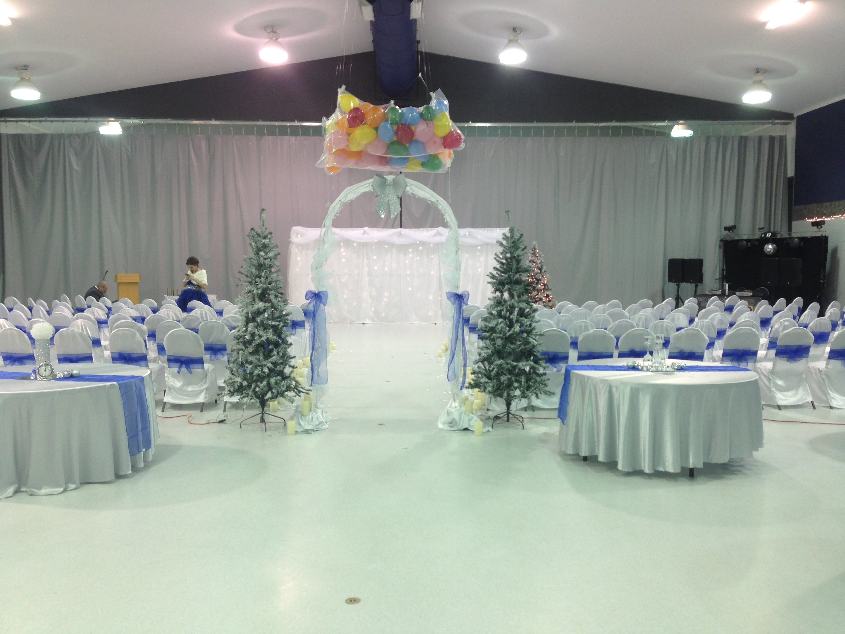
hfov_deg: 55.4
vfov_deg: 42.9
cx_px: 422
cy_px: 317
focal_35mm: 33
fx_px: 806
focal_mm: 4.12
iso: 64
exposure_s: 1/20
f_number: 2.4
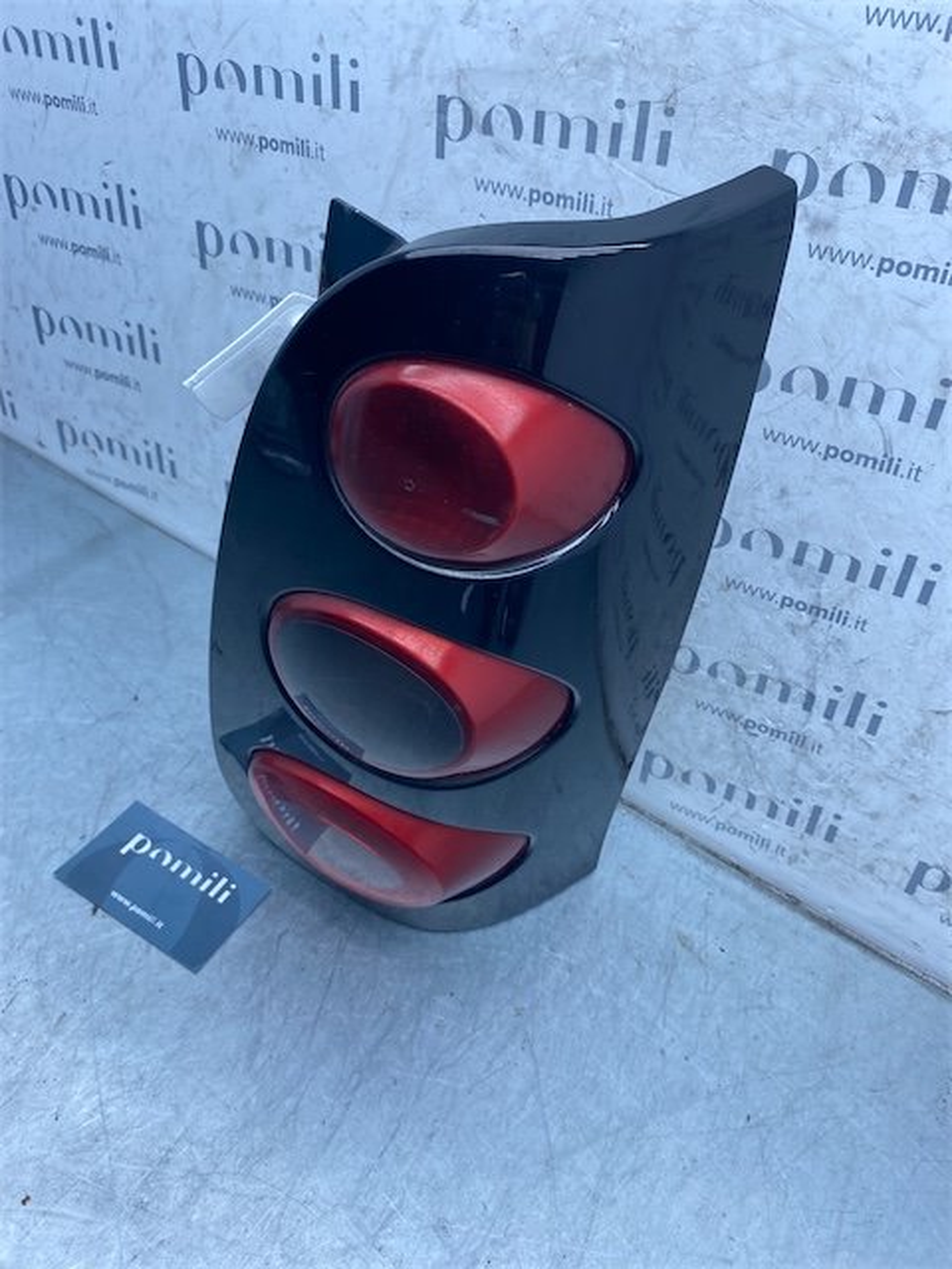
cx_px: 476
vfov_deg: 67.3
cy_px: 634
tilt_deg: -42.8
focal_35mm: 26
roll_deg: -13.9
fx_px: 953
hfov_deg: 53.1
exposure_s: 1/626
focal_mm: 4.25
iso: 32
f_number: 1.8
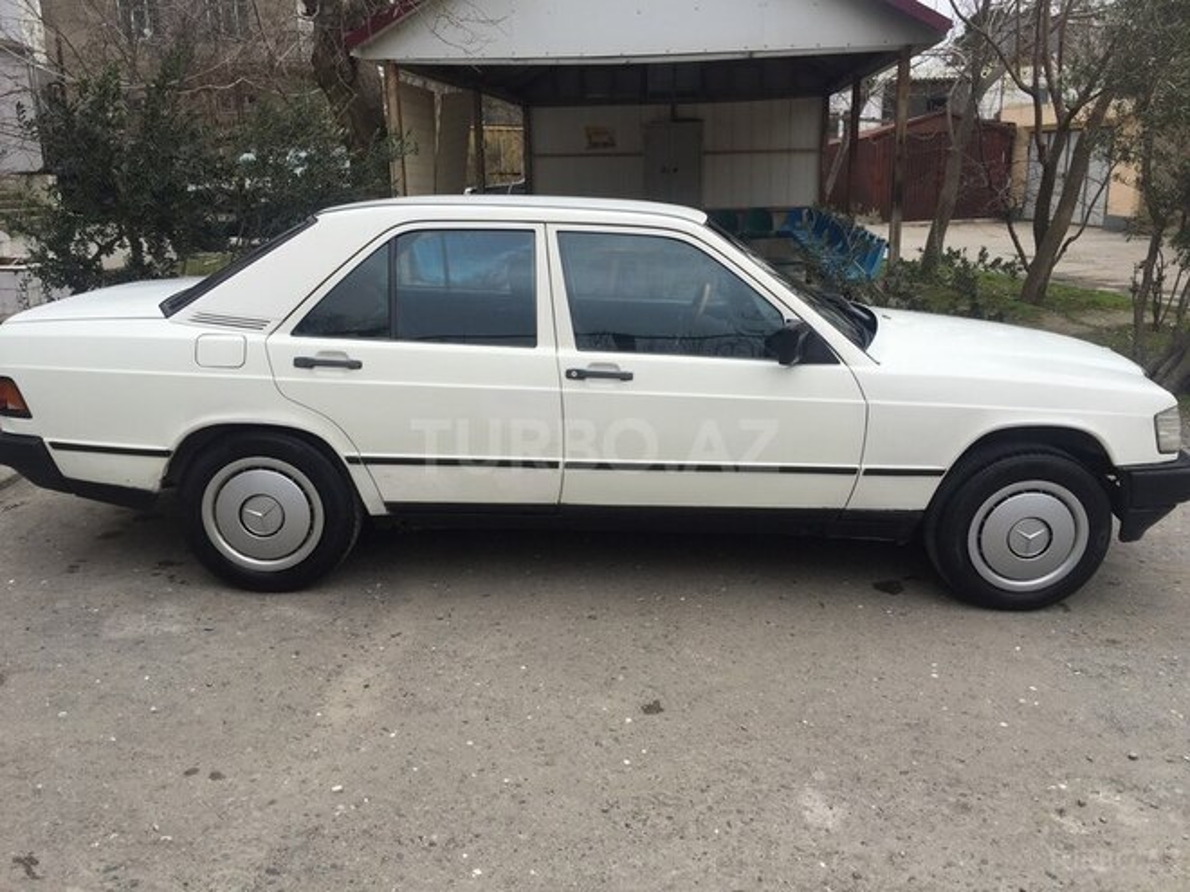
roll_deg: +1.3
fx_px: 997
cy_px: 446
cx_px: 595
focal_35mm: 29
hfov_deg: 61.7
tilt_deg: -14.7
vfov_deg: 48.2
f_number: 2.2
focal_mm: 4.15
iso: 32
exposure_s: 1/920
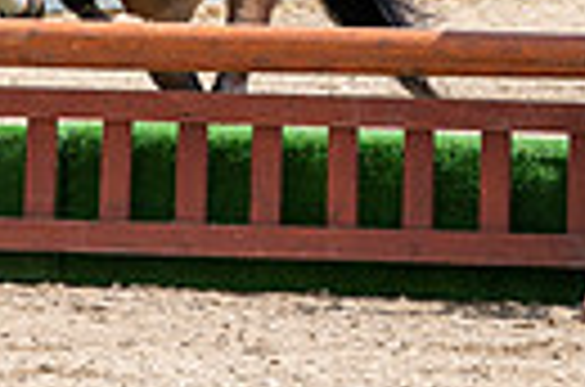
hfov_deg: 2.5
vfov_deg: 1.6
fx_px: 13422
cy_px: -371
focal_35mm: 828
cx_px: 99
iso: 100
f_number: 5.6
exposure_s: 1/400
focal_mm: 185
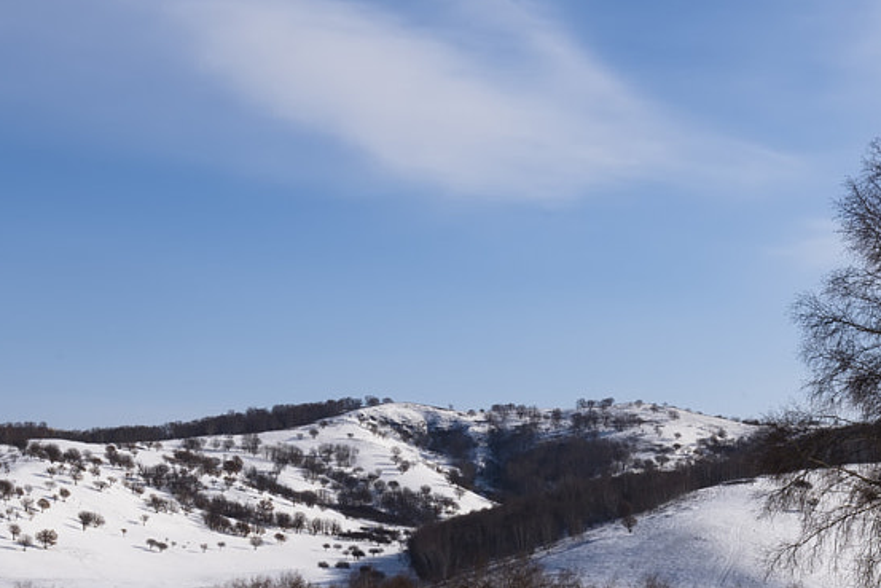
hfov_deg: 18.6
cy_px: 371
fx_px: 2692
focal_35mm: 110
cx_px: 526
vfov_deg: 12.5
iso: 100
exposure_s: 1/125
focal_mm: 38
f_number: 22
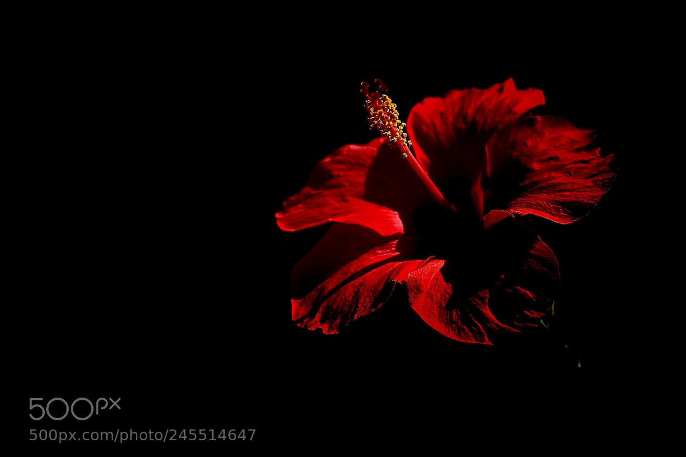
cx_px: 392
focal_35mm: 459
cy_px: 212
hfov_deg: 4.5
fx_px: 8742
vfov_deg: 3.0
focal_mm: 400
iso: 100
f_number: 5.6
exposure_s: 1/1250
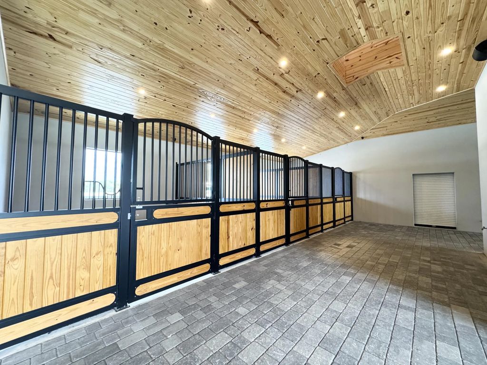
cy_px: 182
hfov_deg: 102.1
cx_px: 244
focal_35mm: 14
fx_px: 197
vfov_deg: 85.7
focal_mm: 2.22
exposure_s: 1/75
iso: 320
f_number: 2.2
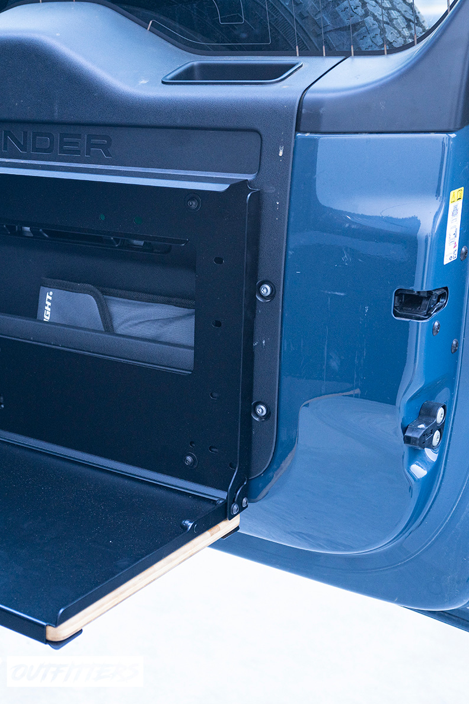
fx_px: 919
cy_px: 350
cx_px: 2
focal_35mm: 47
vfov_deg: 41.9
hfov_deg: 27.1
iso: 800
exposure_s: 1/60
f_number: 4
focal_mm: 31
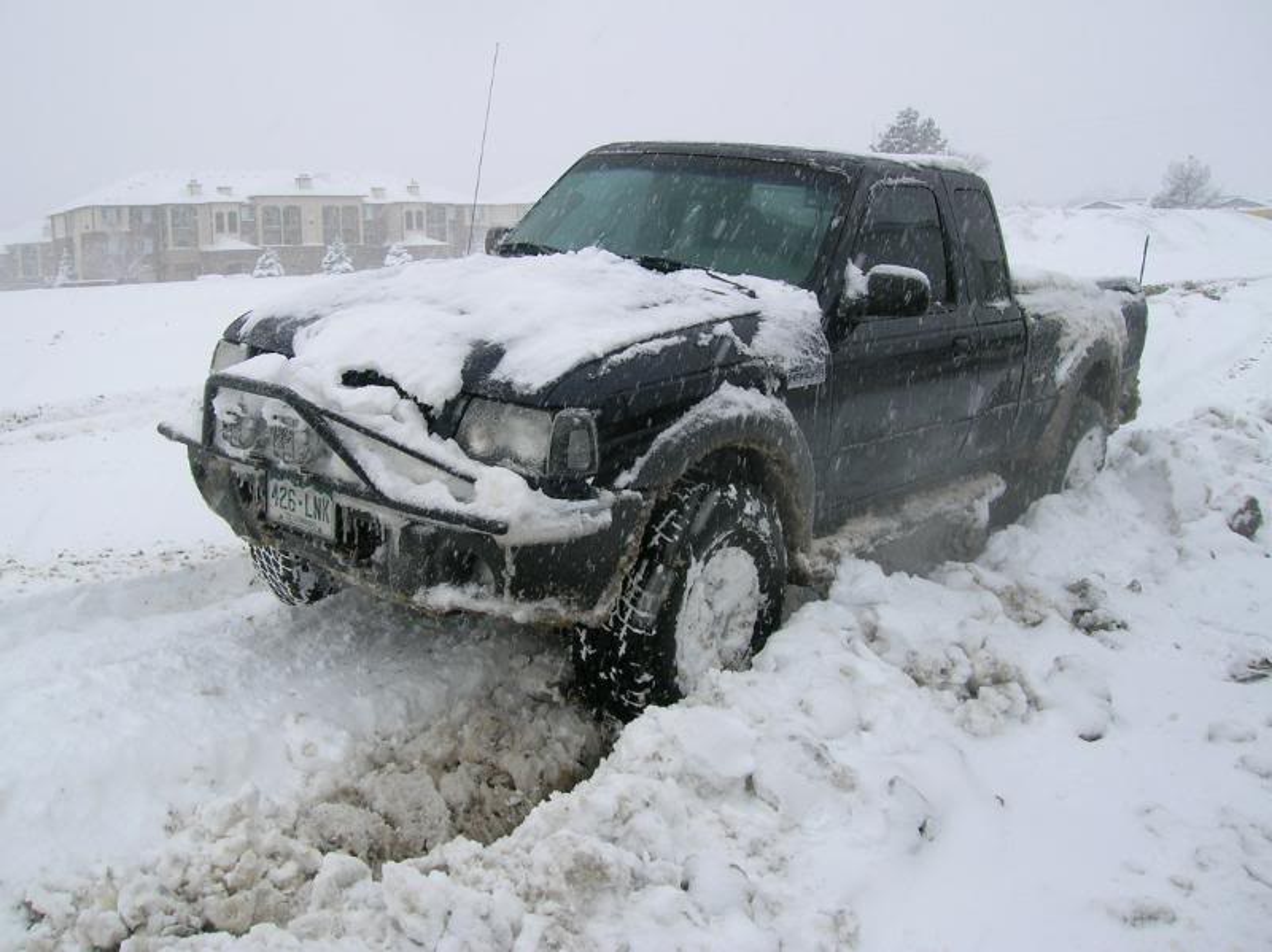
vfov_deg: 41.8
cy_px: 476
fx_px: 1249
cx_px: 636
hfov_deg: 54.0
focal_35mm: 34
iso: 50
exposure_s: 1/274
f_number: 4.9
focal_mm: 5.7
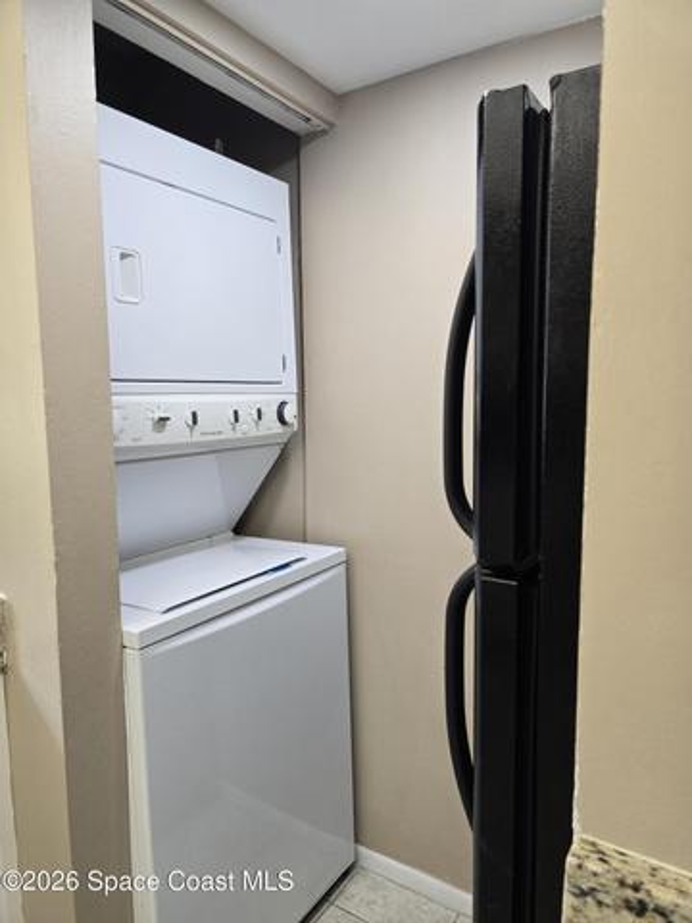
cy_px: 462
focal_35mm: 23
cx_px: 346
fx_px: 613
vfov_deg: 73.9
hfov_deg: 58.9
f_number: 1.7
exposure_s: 1/120
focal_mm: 6.3
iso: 125
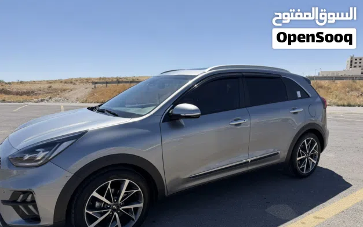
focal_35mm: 26
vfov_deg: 47.4
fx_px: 257
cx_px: 185
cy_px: 132
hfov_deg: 70.4
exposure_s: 1/5319
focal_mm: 6.76
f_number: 1.78
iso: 80
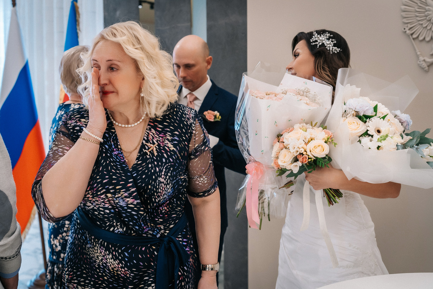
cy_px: 135
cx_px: 202
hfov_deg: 51.4
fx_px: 450
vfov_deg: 35.6
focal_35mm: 37
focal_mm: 35
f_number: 3.5
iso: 1000
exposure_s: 1/250
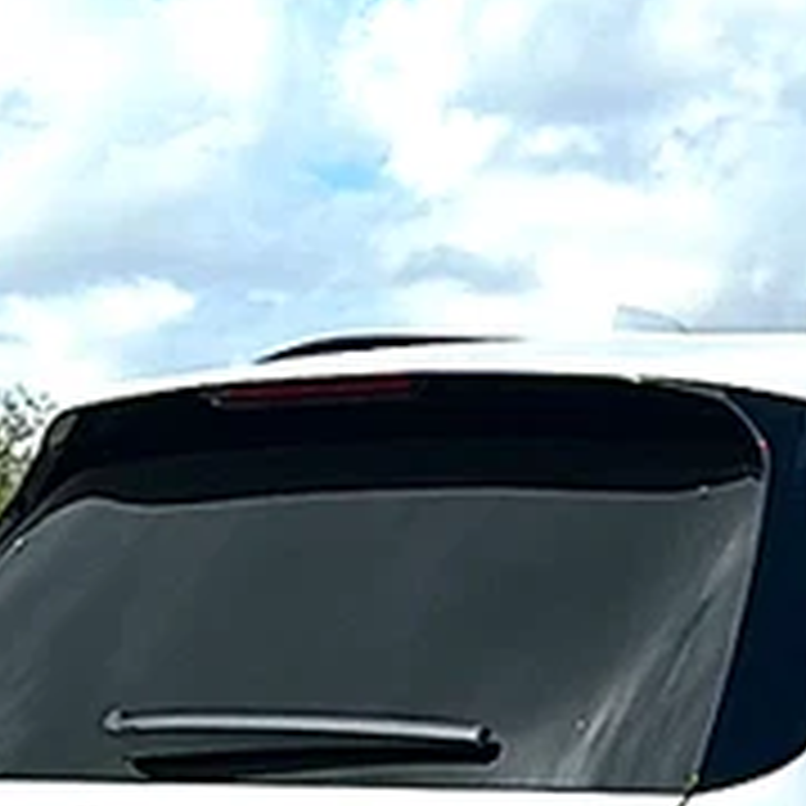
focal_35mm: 131
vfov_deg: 12.8
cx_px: 1121
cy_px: 1092
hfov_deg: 12.8
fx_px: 3451
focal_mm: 6.86
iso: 80
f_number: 1.78
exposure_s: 1/7143
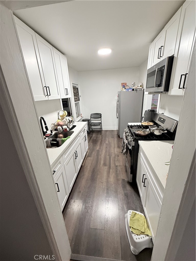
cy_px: 130
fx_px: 106
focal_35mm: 14
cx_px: 98
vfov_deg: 102.1
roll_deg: +2.7
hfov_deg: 85.7
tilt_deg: -18.7
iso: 400
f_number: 2.2
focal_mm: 2.22
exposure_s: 1/49
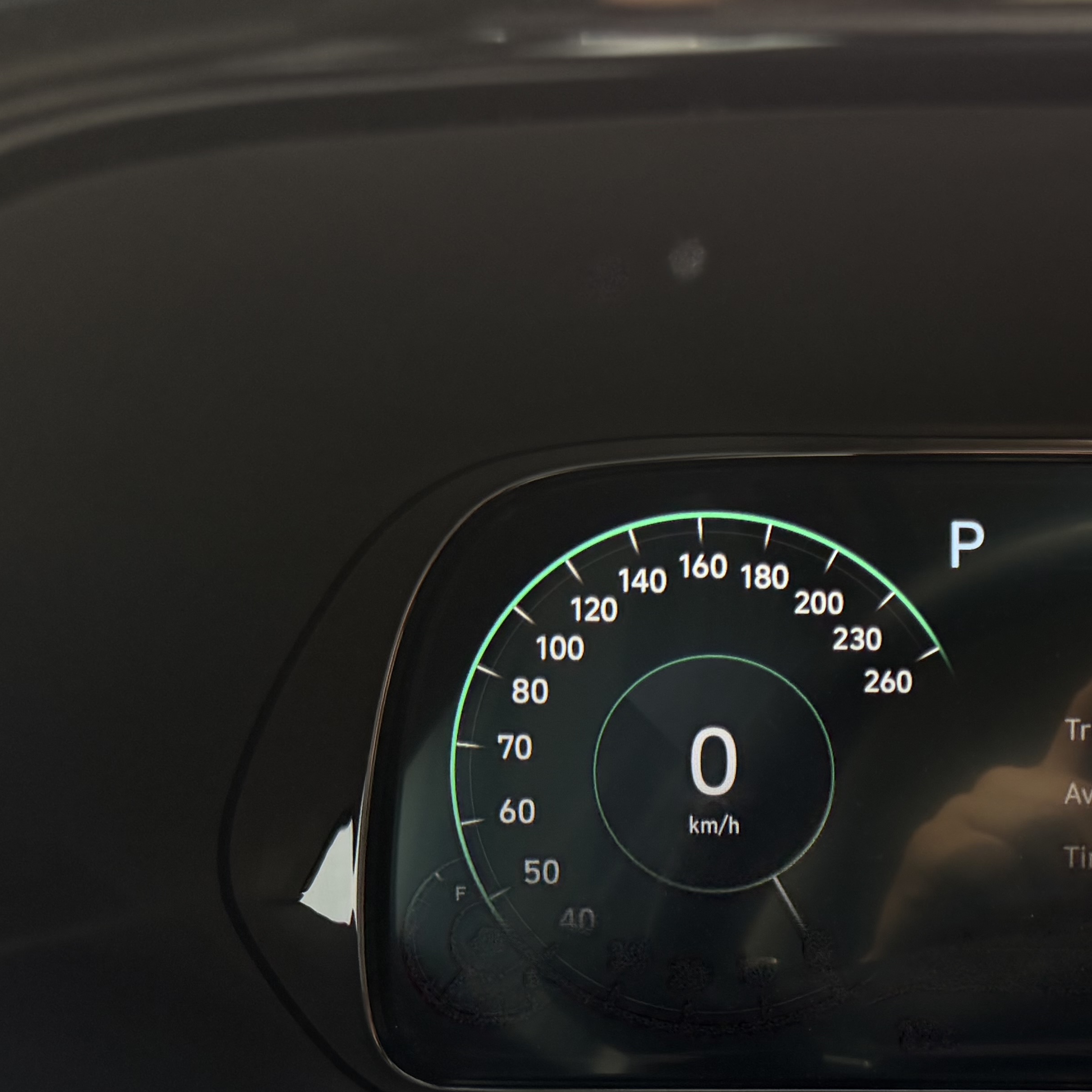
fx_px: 1785
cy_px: 783
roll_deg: -1.7
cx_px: 1225
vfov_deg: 33.5
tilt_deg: -23.3
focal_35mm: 50
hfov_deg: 30.2
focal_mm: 6.76
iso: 160
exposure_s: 1/221
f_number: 1.78
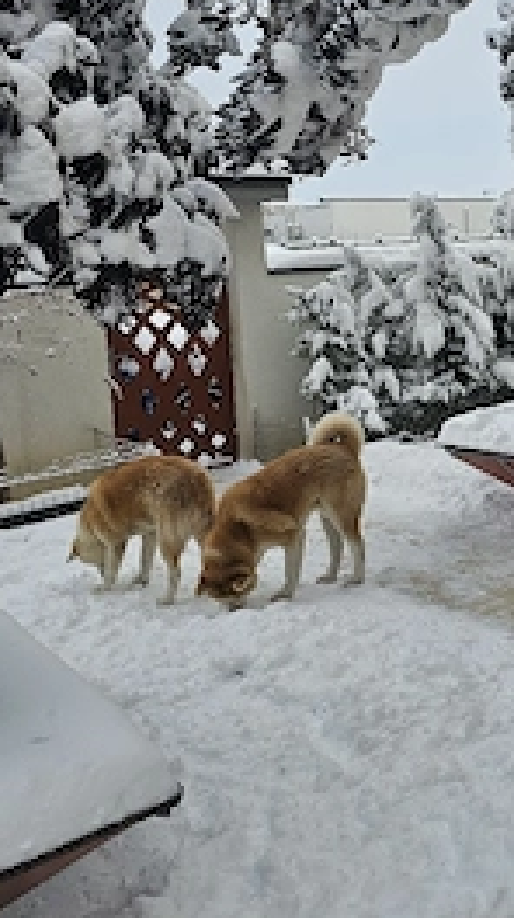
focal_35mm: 38
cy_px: 309
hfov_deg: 29.1
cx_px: 514
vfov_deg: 51.9
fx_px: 923
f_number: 1.7
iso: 10
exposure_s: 1/435
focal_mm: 6.3
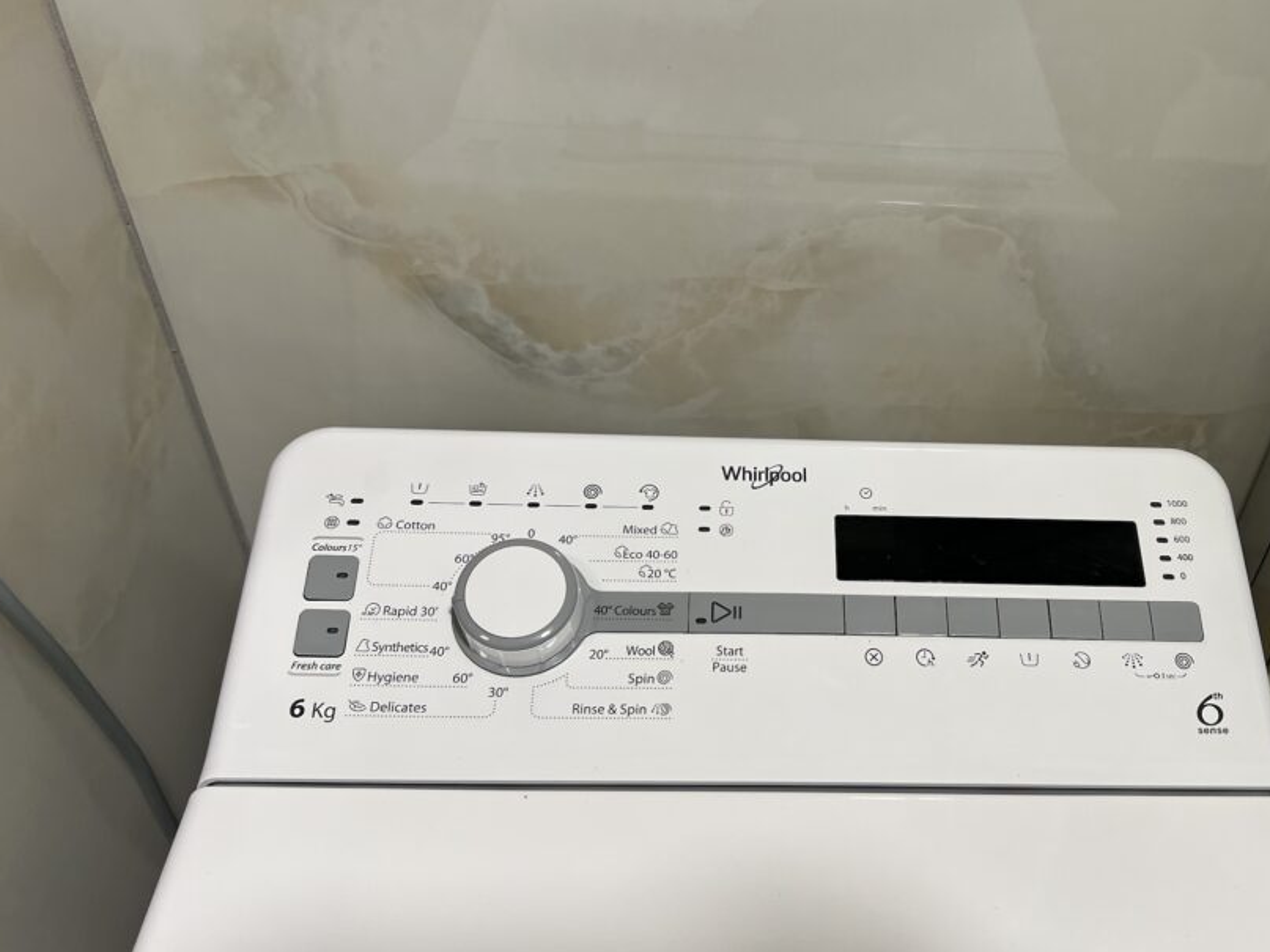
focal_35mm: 33
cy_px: 477
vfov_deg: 42.9
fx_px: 1211
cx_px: 781
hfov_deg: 54.8
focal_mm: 5.7
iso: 80
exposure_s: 1/100
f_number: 1.5
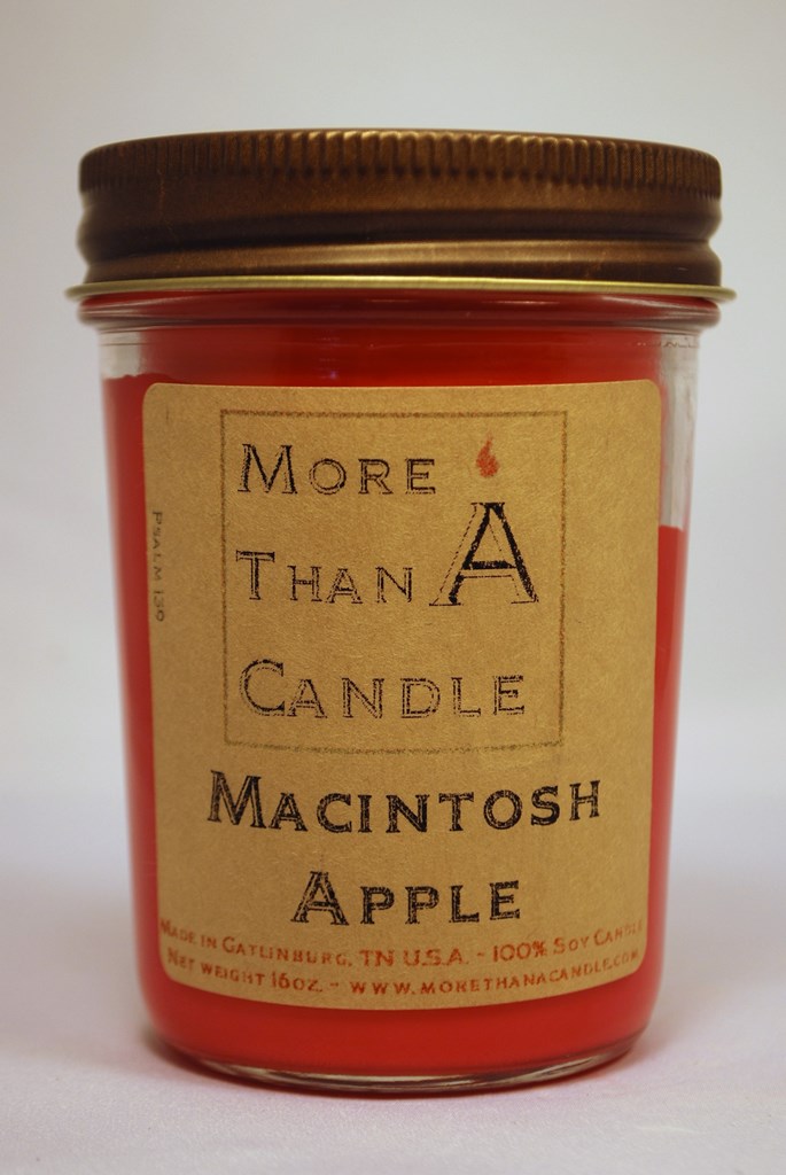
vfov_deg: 24.6
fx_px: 2695
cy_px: 588
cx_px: 393
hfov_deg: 16.6
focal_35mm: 82
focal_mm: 55
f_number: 5.6
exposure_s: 1/125
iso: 180
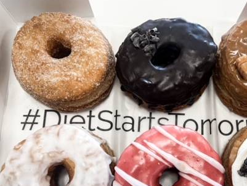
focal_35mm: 38
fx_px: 271
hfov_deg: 48.3
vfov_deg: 37.6
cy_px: 112
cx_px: 161
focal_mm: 5.7
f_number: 1.5
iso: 160
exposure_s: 1/60
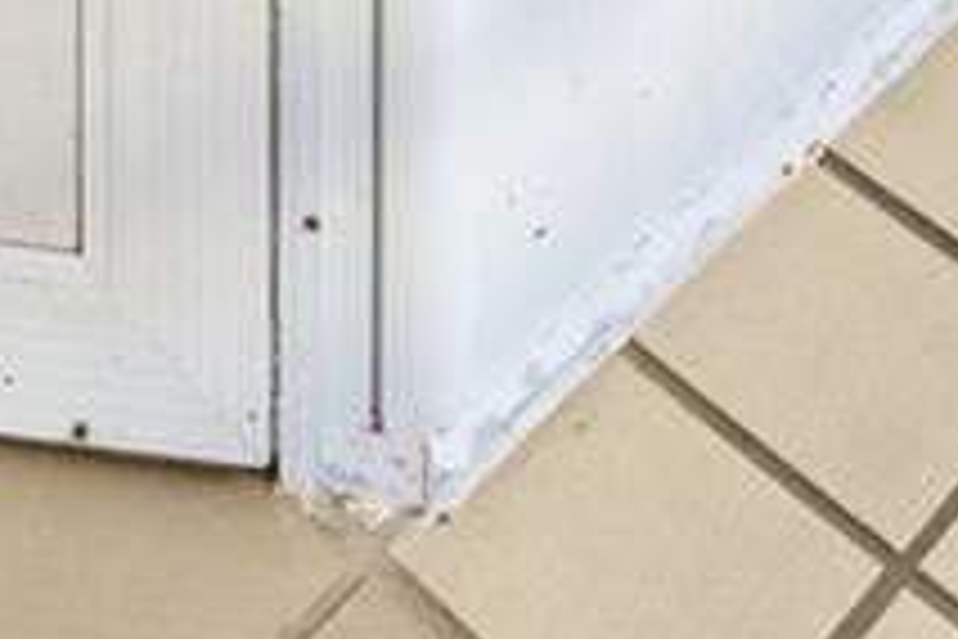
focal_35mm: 90
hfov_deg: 22.3
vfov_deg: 8.9
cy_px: -1710
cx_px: 166
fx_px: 2395
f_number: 8
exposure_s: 1/30
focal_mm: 12
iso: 320
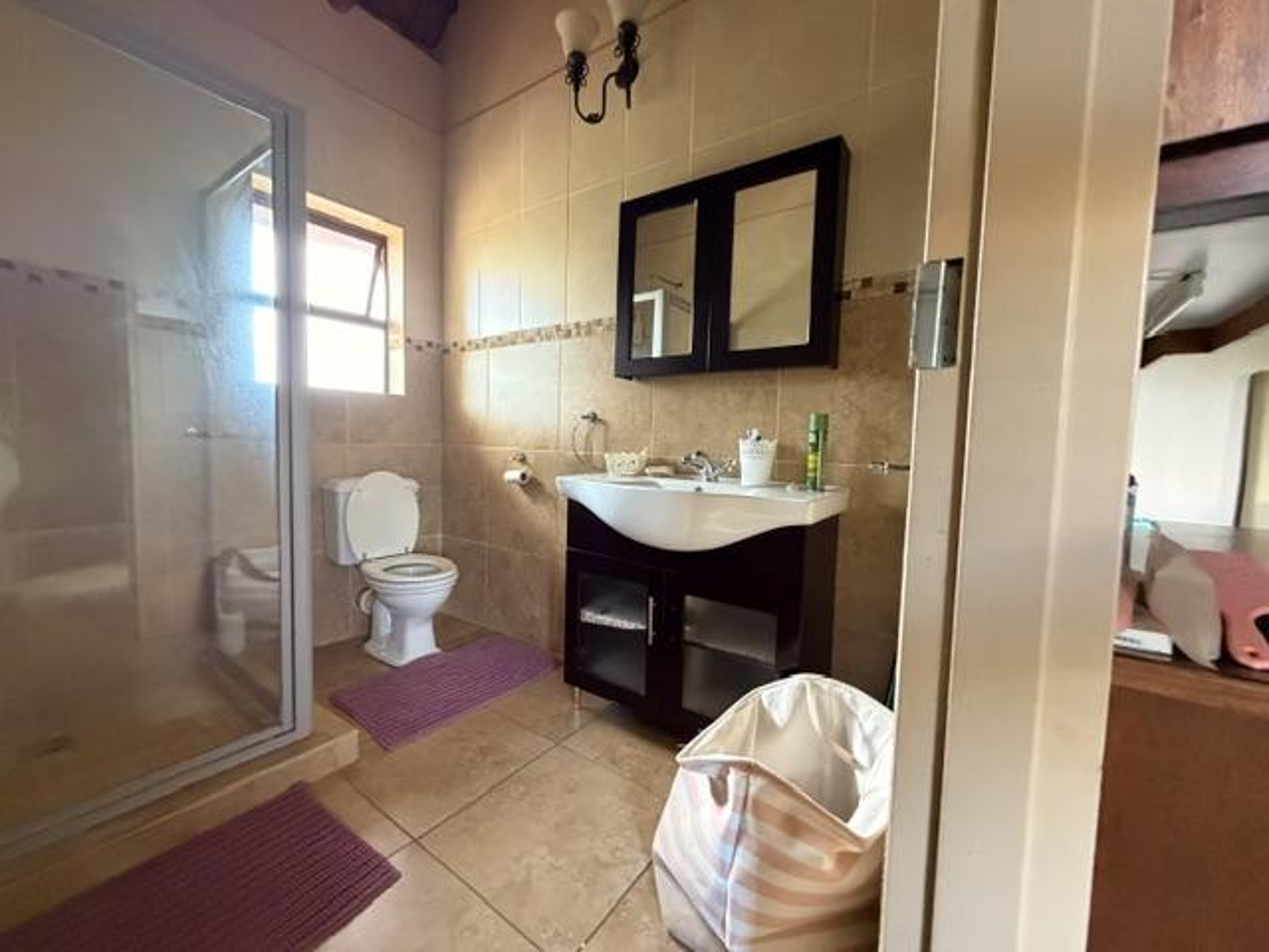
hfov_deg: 102.1
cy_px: 476
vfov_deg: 85.7
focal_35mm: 14
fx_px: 513
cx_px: 634
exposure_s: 1/60
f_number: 2.2
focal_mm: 2.22
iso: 640
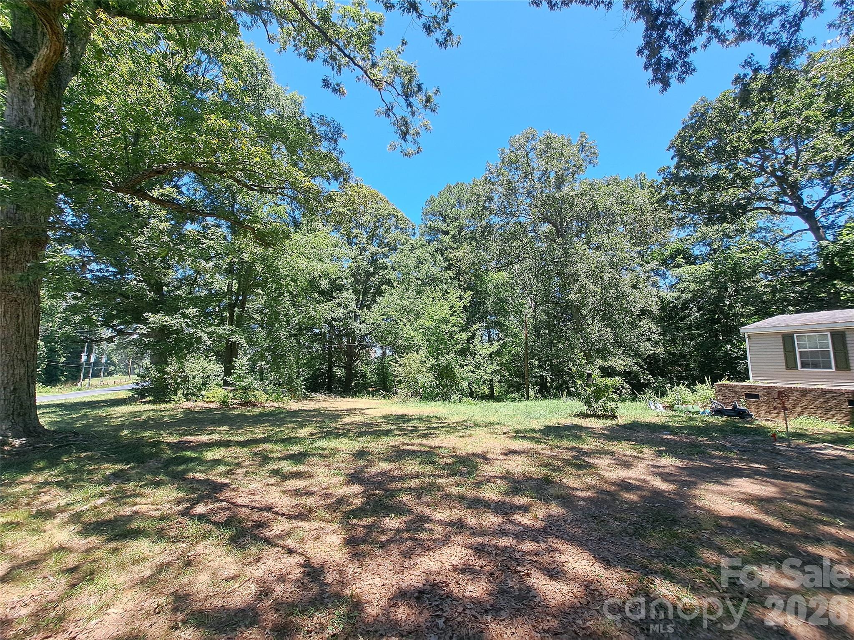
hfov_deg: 106.2
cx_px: 427
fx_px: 321
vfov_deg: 89.9
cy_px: 320
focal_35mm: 13
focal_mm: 1.74
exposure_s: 1/482
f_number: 2.2
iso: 50
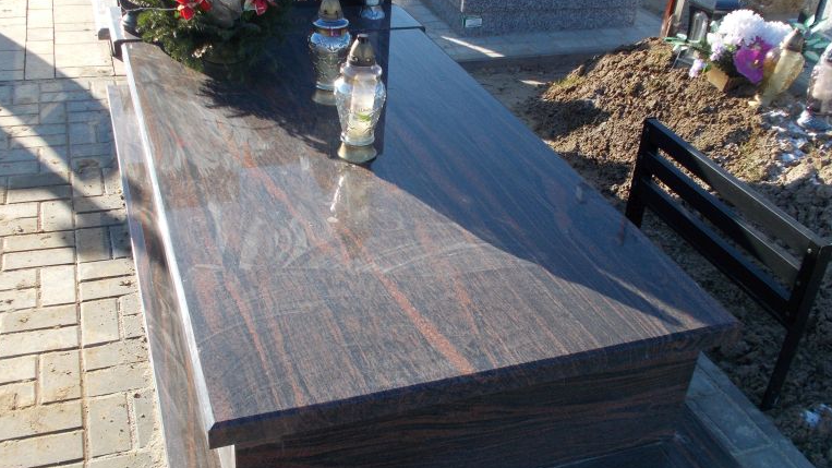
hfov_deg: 52.8
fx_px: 838
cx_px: 414
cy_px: 229
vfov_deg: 31.2
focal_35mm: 38
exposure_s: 1/400
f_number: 3.2
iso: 80
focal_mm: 4.6
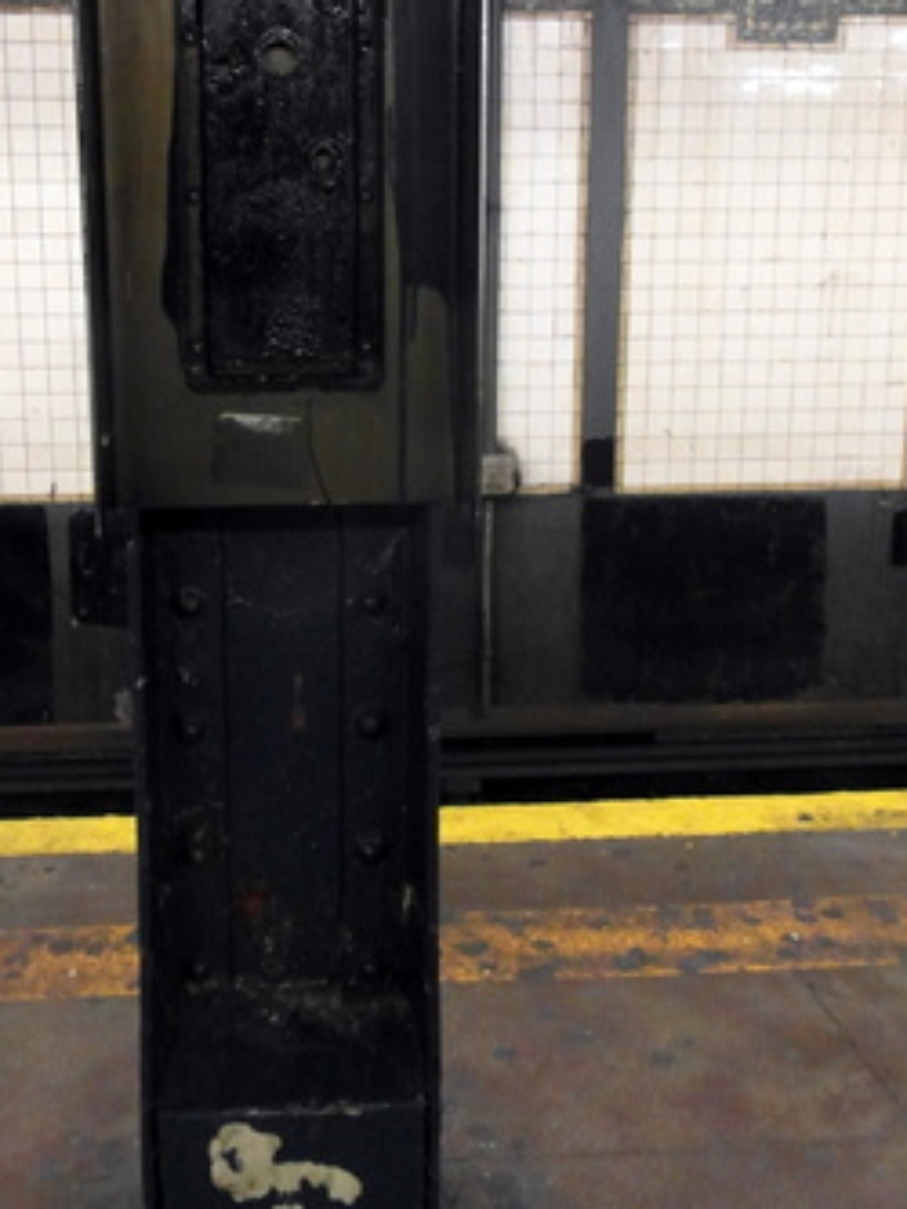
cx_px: 372
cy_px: 516
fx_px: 1431
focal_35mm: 41
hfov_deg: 35.1
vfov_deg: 45.6
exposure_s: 1/20
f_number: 2.8
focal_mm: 4.1
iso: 800
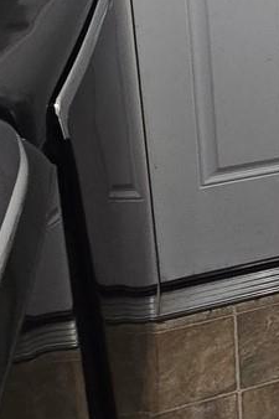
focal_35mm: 64
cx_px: 591
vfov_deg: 27.4
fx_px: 745
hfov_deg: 15.7
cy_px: -94
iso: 320
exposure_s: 1/60
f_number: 2.2
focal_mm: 2.2
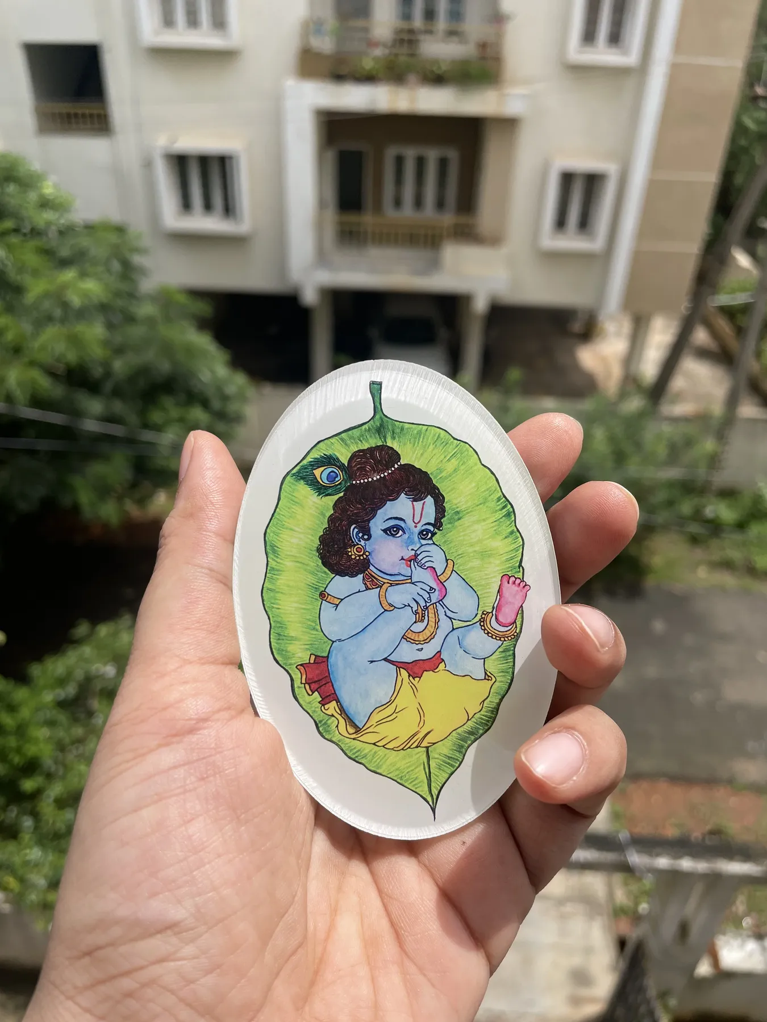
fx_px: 768
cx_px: 384
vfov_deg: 67.3
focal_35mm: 26
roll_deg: -1.1
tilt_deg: -34.3
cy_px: 511
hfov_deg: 53.1
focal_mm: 4.2
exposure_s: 1/3731
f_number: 1.6
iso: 32
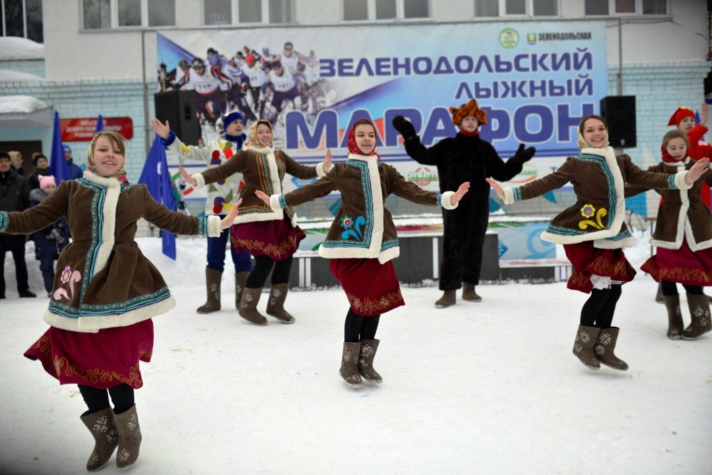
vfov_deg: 37.9
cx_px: 356
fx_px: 692
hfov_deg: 54.4
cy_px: 238
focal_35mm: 35
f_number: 1.8
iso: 400
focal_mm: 35
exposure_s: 1/8000
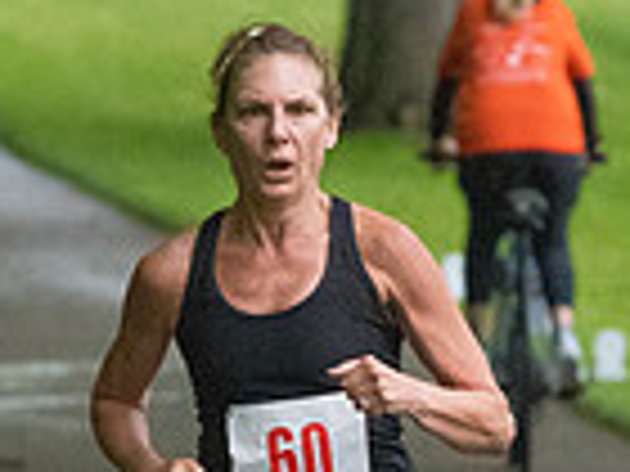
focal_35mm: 901
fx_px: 16398
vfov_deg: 1.6
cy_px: 674
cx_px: 308
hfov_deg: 2.2
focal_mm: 195
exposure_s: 1/1250
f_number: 5.6
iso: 6400
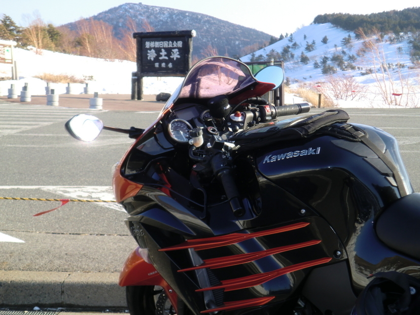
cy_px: 158
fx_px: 752
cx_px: 210
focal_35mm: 62
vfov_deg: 23.7
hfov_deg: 31.2
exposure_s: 1/160
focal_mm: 11.16
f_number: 4.3
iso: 64
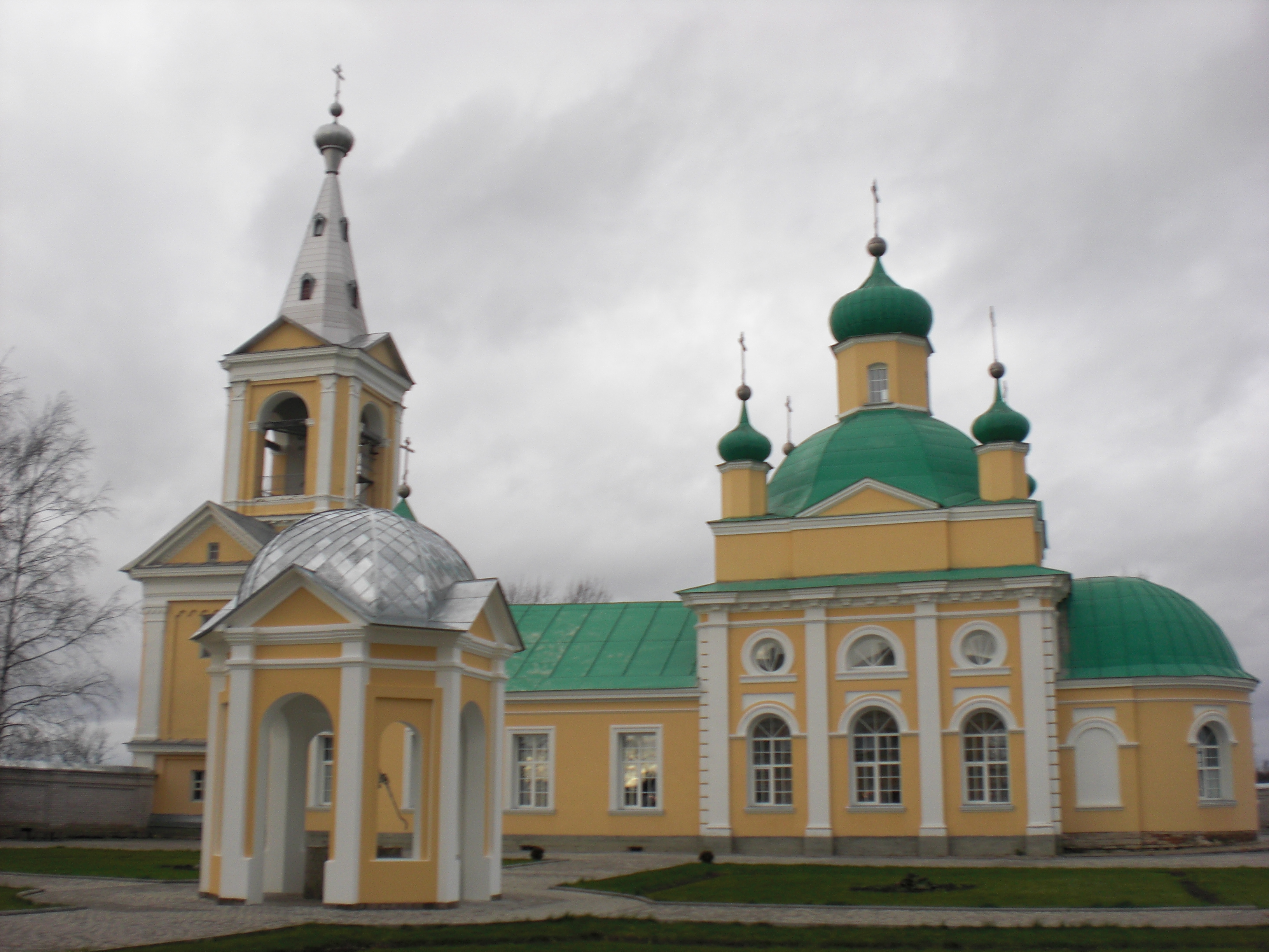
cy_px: 476
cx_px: 634
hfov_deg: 49.0
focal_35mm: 38
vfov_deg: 37.7
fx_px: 1393
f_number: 3.1
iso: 64
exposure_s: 1/250
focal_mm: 6.3
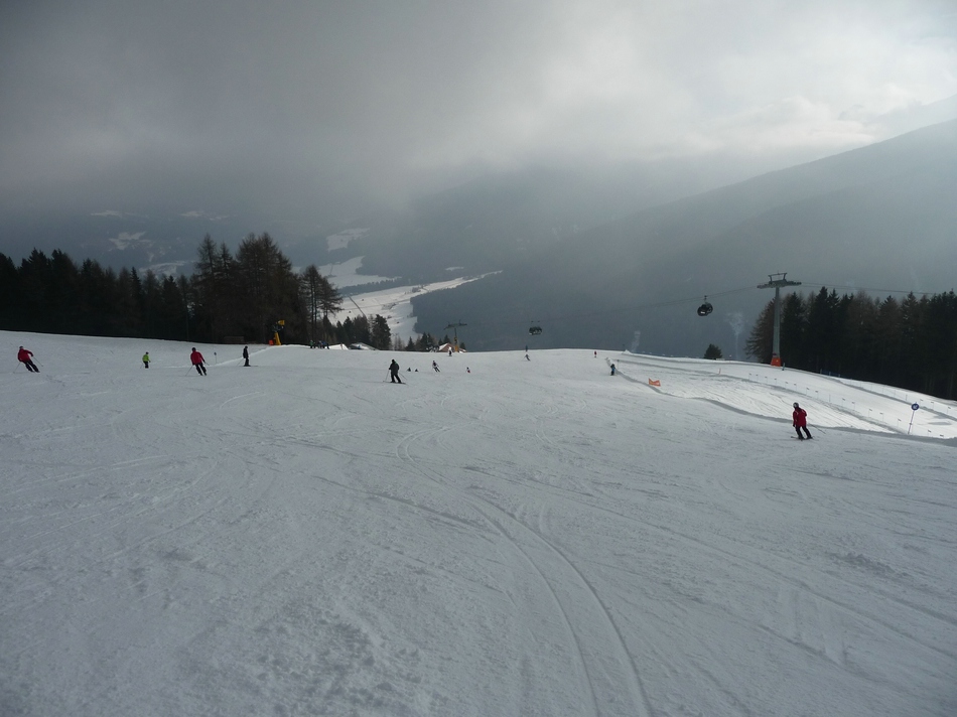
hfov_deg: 63.5
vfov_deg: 49.7
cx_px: 478
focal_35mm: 28
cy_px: 358
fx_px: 774
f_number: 8
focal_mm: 4.7
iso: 100
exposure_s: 1/640
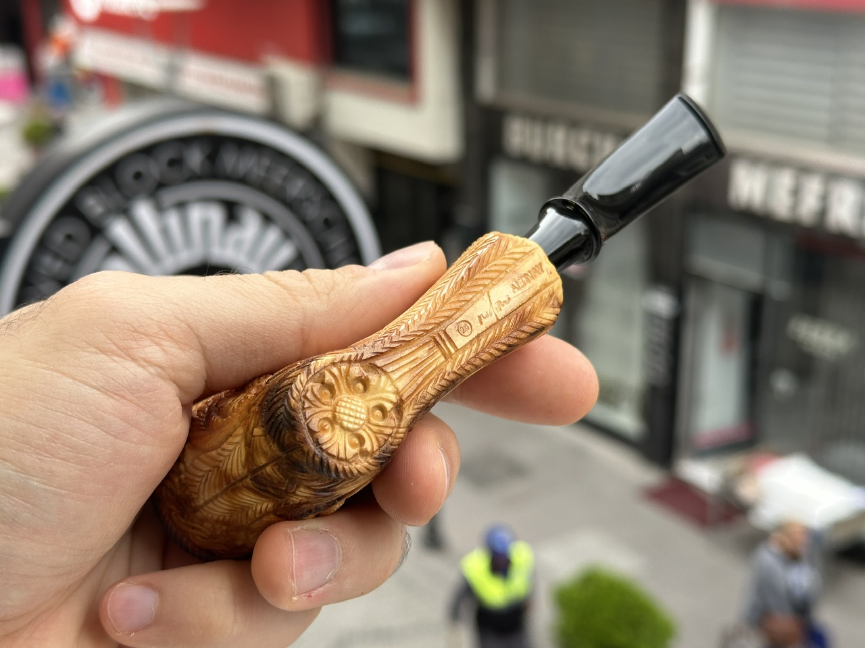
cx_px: 432
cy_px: 324
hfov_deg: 39.7
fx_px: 1199
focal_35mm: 48
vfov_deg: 30.3
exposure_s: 1/172
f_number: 1.78
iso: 50
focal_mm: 6.86
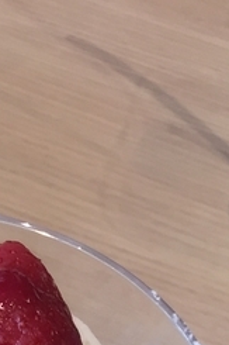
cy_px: 836
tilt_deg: -58.2
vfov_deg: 11.4
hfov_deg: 9.0
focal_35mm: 148
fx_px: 1414
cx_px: -131
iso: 32
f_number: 2.2
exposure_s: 1/60
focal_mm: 4.15
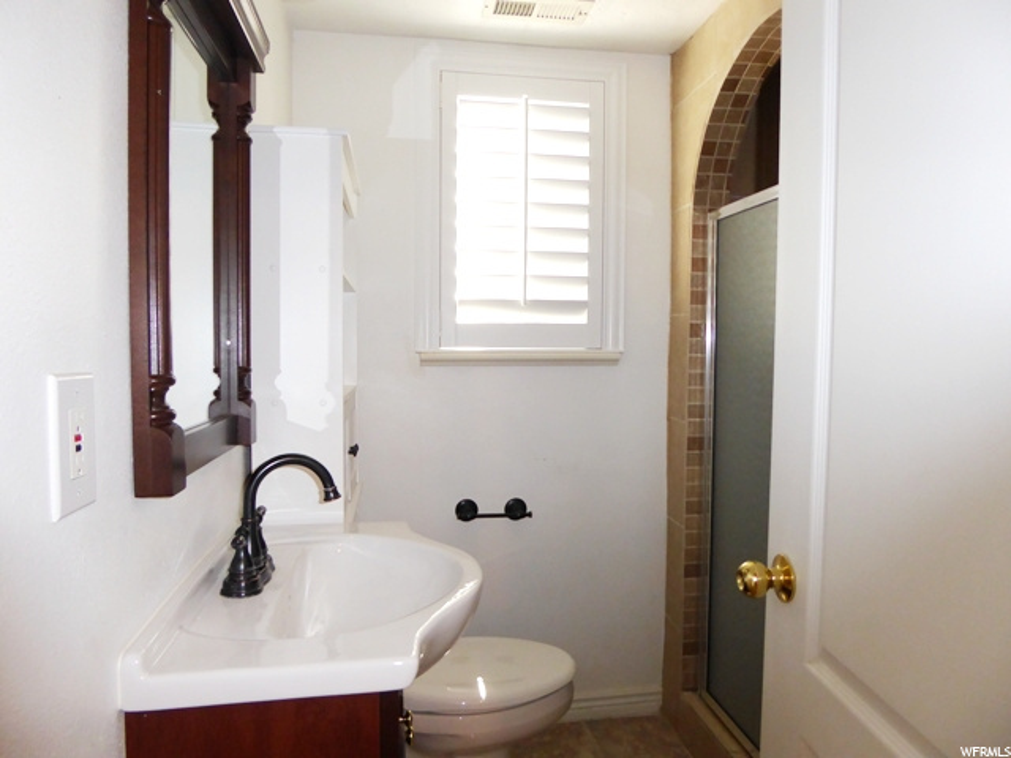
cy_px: 379
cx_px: 506
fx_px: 701
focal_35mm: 24
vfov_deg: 56.8
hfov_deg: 71.6
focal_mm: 4.3
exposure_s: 1/60
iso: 250
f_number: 3.3
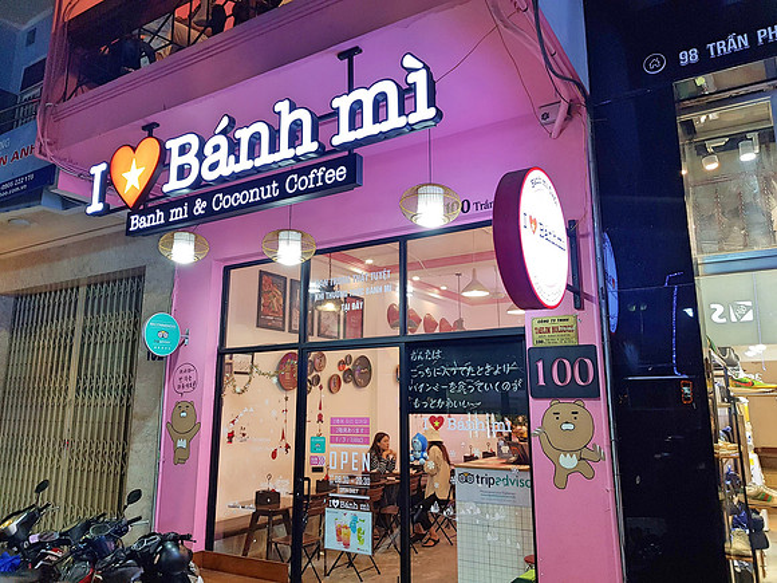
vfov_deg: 53.1
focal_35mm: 26
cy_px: 292
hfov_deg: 67.3
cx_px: 388
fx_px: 584
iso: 100
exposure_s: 1/50
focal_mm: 4.2
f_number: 1.7
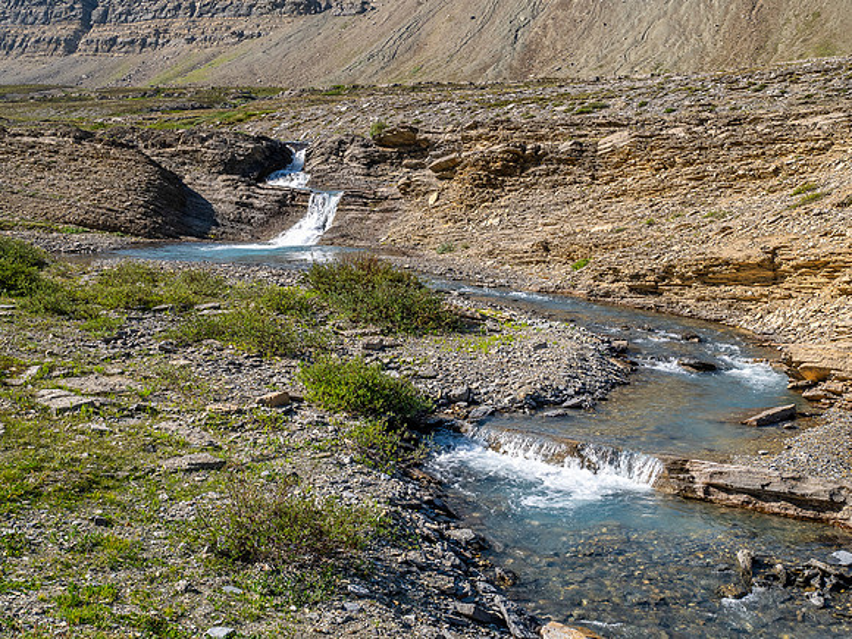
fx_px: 1083
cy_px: 320
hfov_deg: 42.9
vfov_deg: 32.9
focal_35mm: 44
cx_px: 426
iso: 200
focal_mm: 22
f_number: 8
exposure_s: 1/125
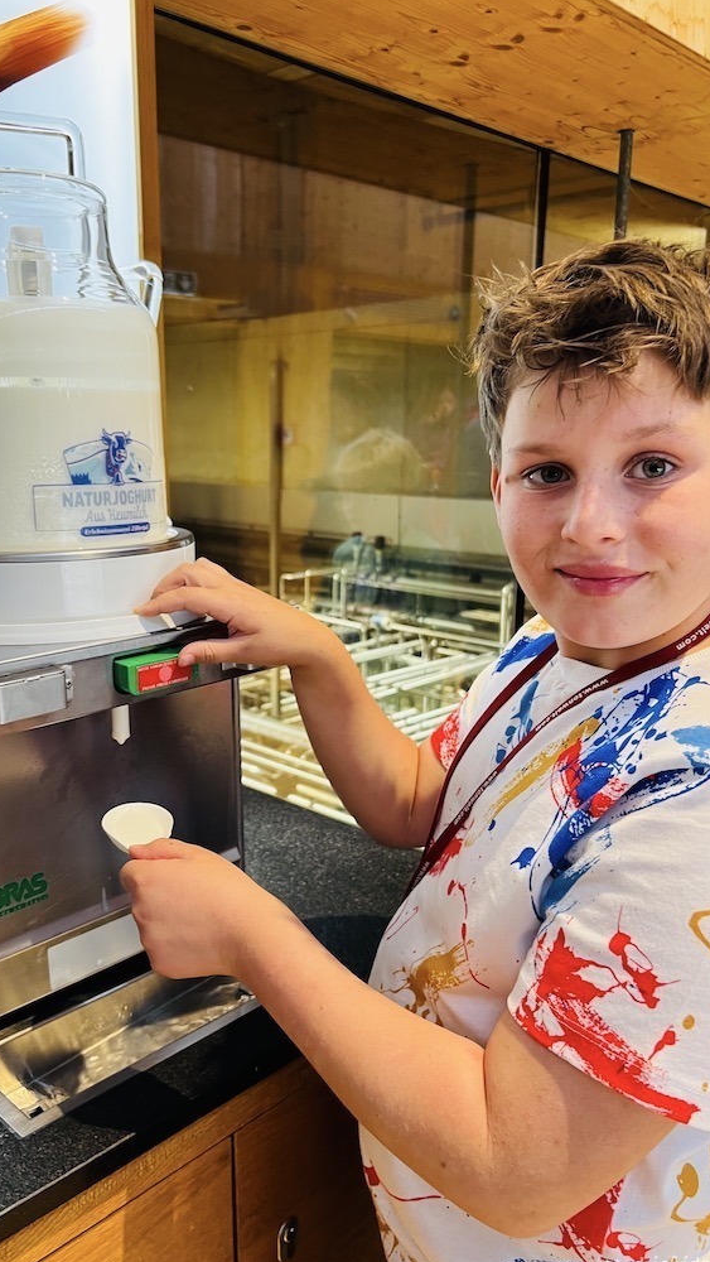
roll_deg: +0.9
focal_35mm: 29
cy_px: 640
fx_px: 970
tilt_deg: -12.9
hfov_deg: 40.1
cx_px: 308
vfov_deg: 66.1
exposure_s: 1/50
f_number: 1.5
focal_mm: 5.7
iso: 125
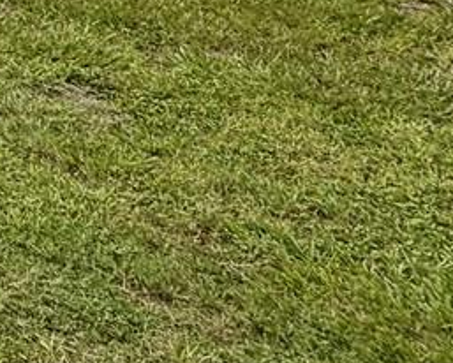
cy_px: -252
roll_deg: +0.9
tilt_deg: -3.1
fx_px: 1140
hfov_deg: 14.7
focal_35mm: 85
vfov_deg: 15.9
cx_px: -619
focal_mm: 2.22
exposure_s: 1/770
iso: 25
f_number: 2.2
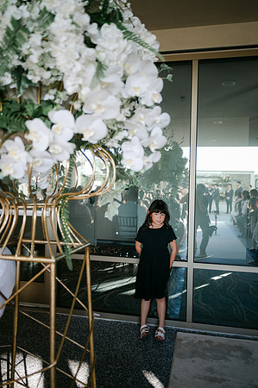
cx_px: 129
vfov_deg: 65.5
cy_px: 194
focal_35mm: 28
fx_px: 302
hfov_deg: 46.3
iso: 280
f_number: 2.8
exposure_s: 1/250
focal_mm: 28
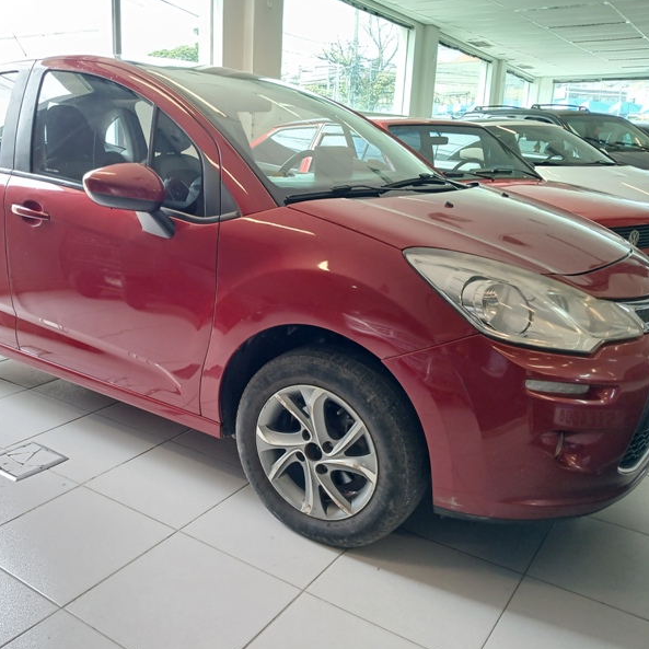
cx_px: 223
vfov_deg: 52.5
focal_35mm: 31
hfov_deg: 51.7
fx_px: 658
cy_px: 325
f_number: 1.8
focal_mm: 3.98
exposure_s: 1/60
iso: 160
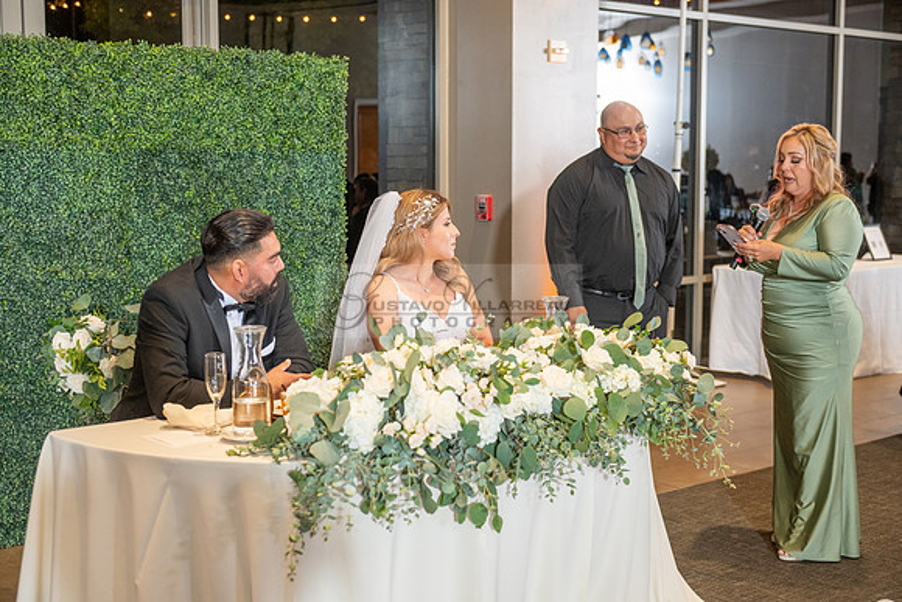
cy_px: 301
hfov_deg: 41.1
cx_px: 451
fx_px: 1203
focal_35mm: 48
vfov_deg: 28.1
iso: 800
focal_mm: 48
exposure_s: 1/160
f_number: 3.5
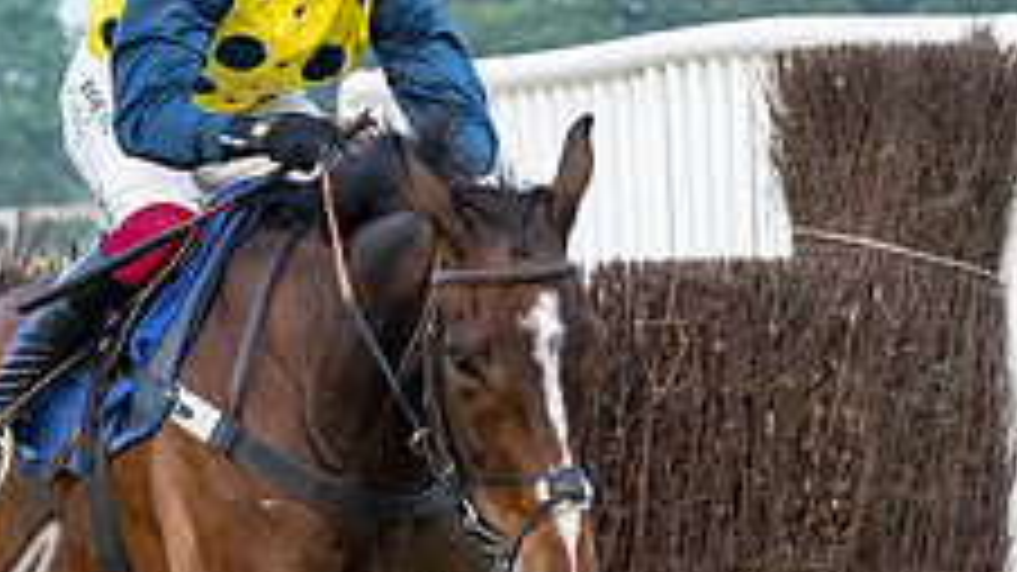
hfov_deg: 4.7
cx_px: 546
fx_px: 12348
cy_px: 455
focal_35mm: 458
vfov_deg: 2.7
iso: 1250
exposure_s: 1/2000
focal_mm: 70
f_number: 4
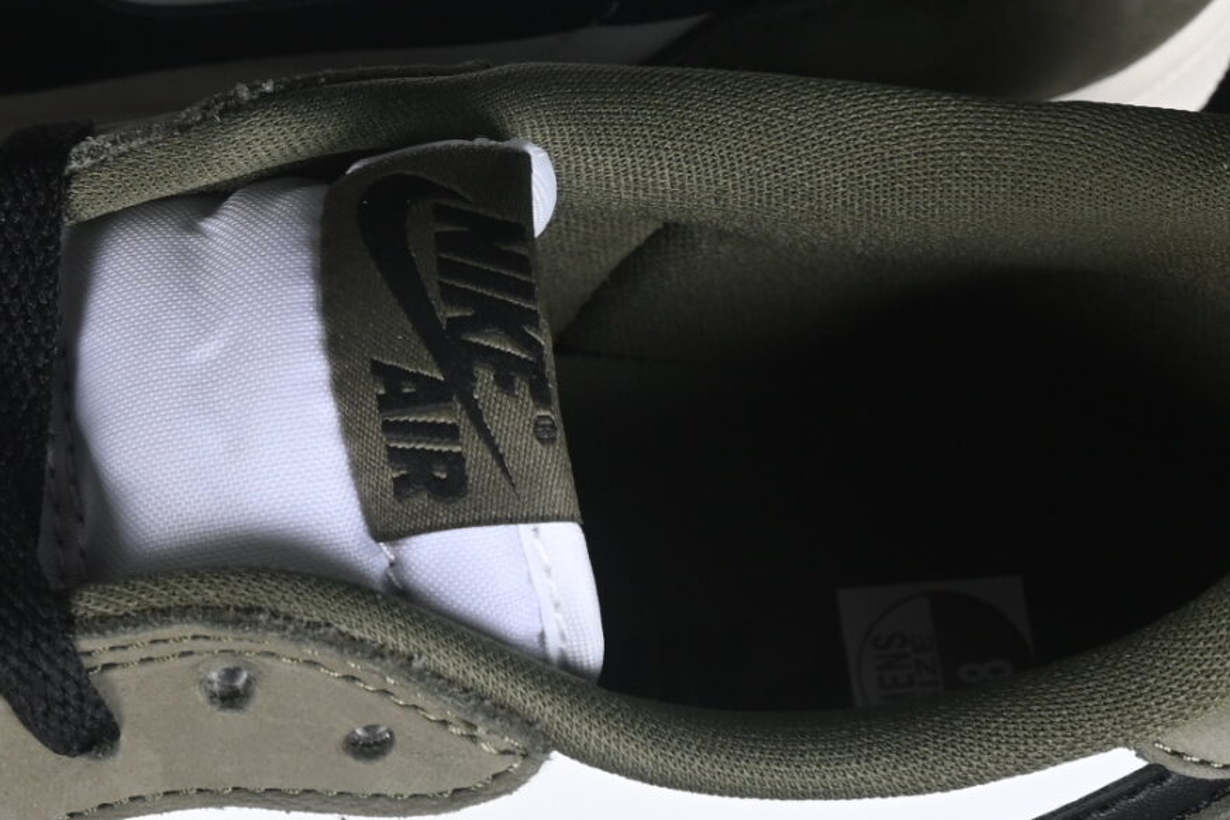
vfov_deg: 6.2
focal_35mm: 220
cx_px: -24
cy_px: 343
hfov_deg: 9.3
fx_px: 7516
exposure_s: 1/80
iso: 160
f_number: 7.1
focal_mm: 50
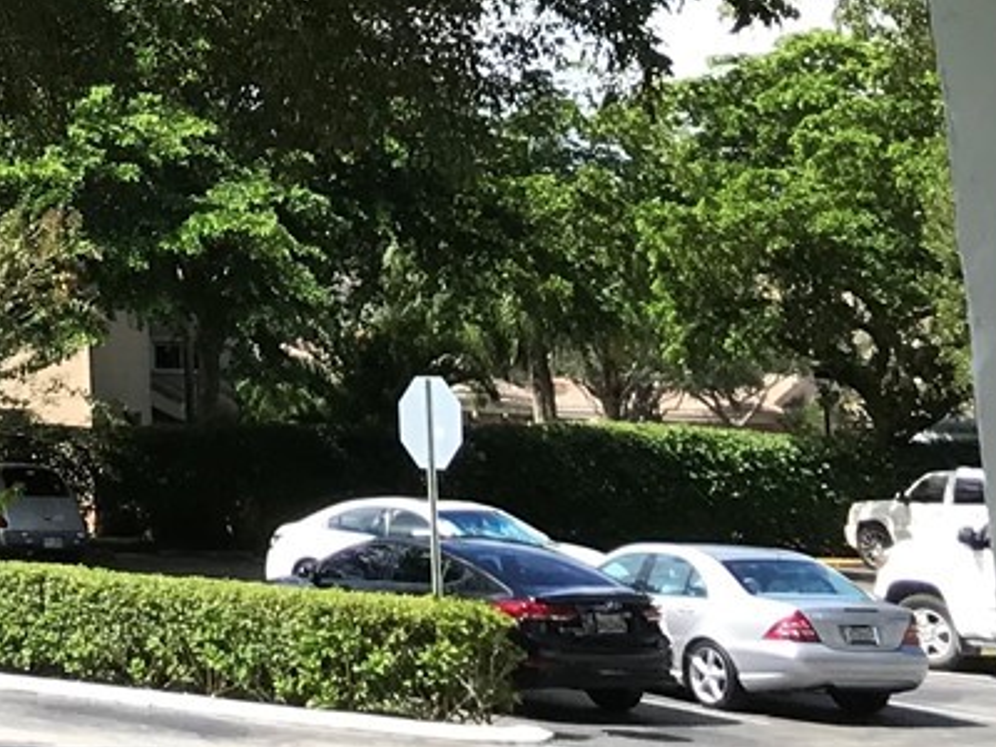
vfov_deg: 12.6
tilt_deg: +12.8
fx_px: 3223
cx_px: -839
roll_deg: -2.3
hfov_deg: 15.1
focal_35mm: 112
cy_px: -329
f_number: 1.8
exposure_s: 1/1198
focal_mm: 3.99
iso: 20
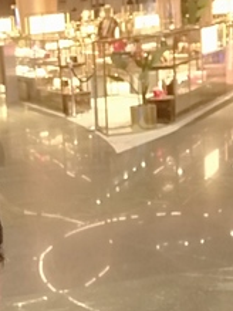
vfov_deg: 28.6
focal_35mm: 68
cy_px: 146
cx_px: -38
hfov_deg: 20.4
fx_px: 611
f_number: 2
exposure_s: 1/33.3
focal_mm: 3.6
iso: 125
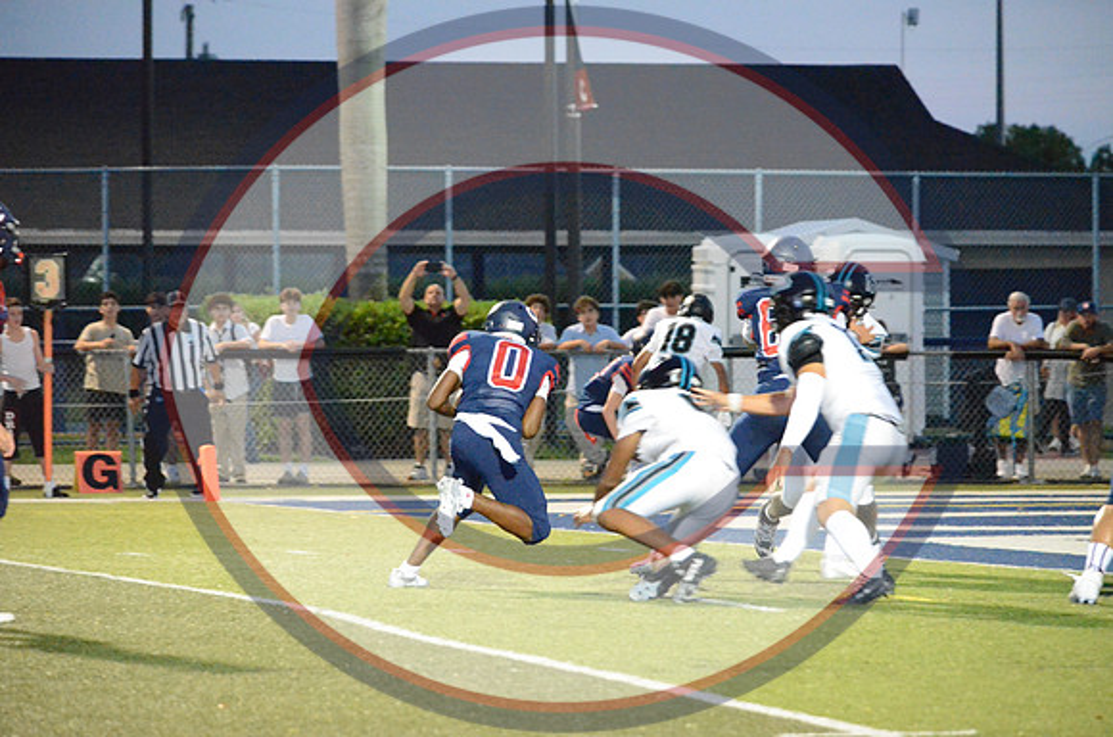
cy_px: 368
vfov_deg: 6.8
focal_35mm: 202
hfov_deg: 10.2
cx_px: 556
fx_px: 6247
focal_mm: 135
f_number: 4.8
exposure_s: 1/250
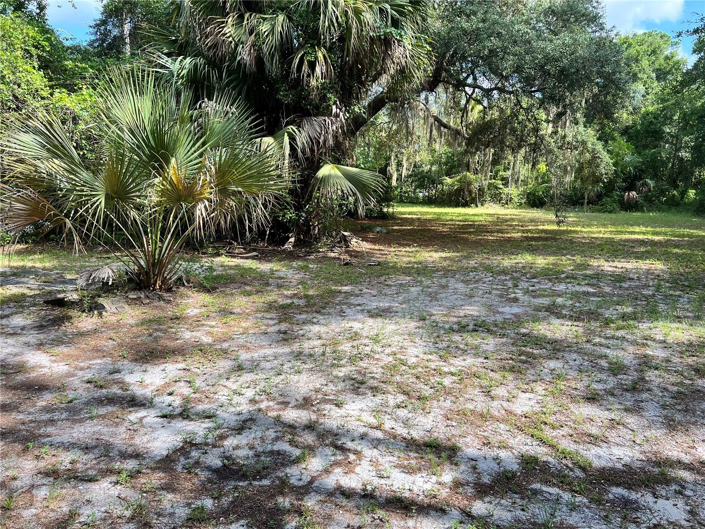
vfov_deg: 53.1
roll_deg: -1.5
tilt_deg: -11.2
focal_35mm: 26
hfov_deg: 67.3
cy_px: 264
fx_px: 530
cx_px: 352
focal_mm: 5.7
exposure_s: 1/1068
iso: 50
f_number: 1.5
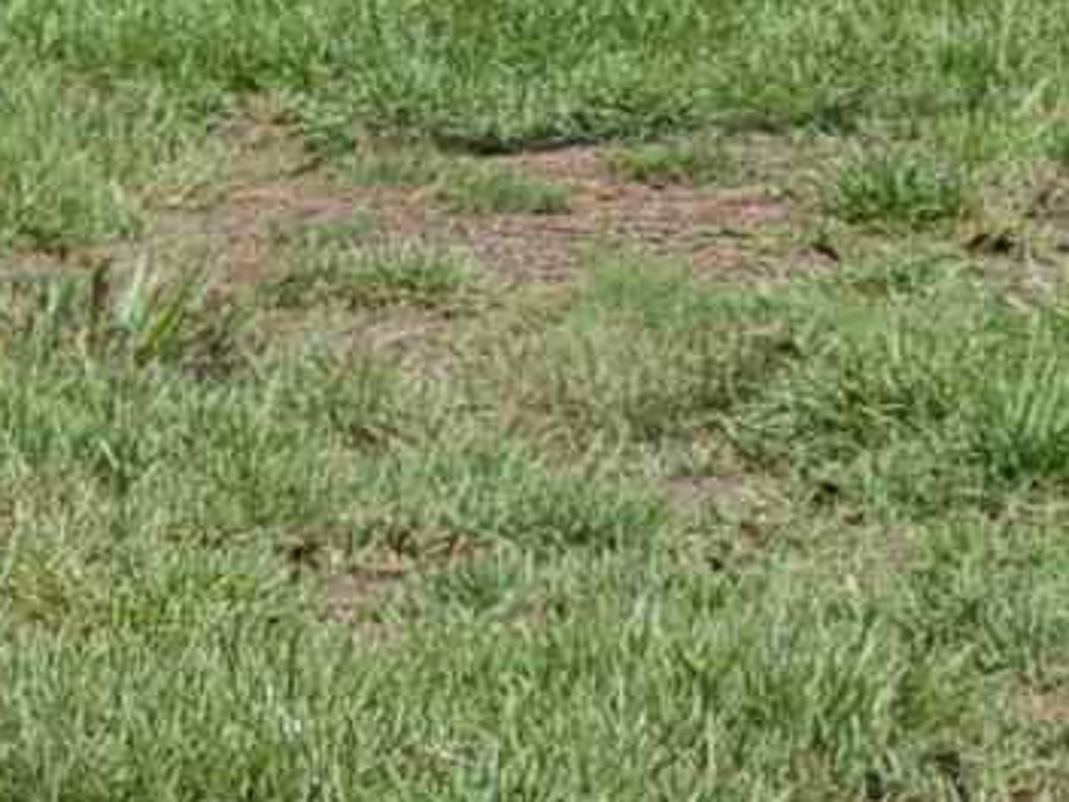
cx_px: 1810
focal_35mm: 320
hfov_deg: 6.1
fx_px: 9882
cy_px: -1880
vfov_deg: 4.4
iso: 100
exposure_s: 1/250
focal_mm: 26
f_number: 8
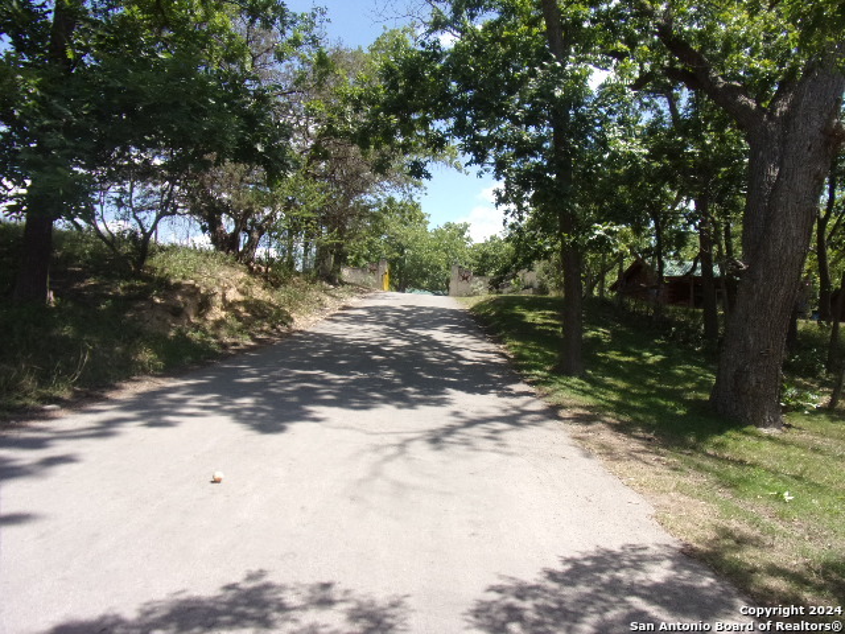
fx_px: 586
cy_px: 317
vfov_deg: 56.8
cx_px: 422
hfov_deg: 71.6
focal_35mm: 24
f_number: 3.3
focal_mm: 4.3
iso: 80
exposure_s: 1/600
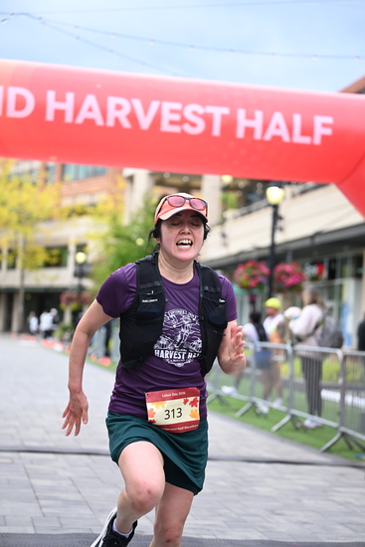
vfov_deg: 28.8
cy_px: 274
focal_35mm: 70
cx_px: 182
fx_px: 1064
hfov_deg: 19.5
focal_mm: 70
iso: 640
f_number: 2.8
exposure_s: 1/2000
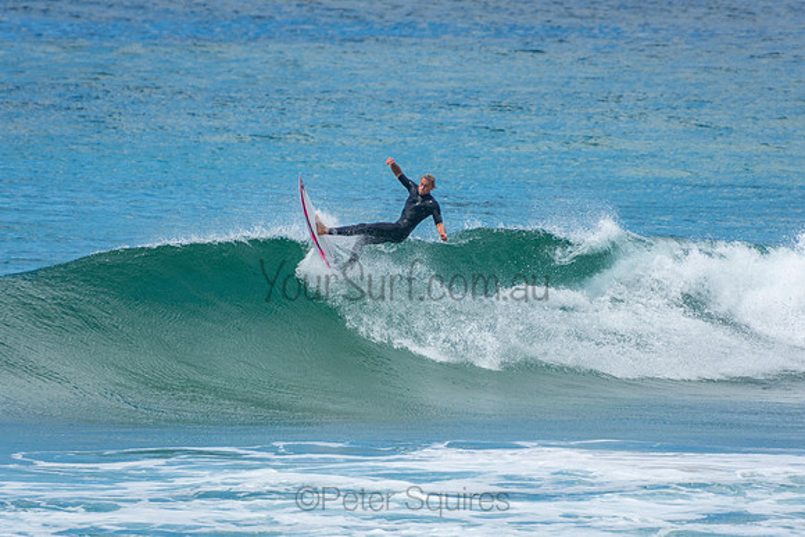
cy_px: 268
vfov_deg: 2.3
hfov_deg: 3.4
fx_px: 13419
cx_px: 402
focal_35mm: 600
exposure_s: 1/1250
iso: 250
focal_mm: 400
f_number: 5.6
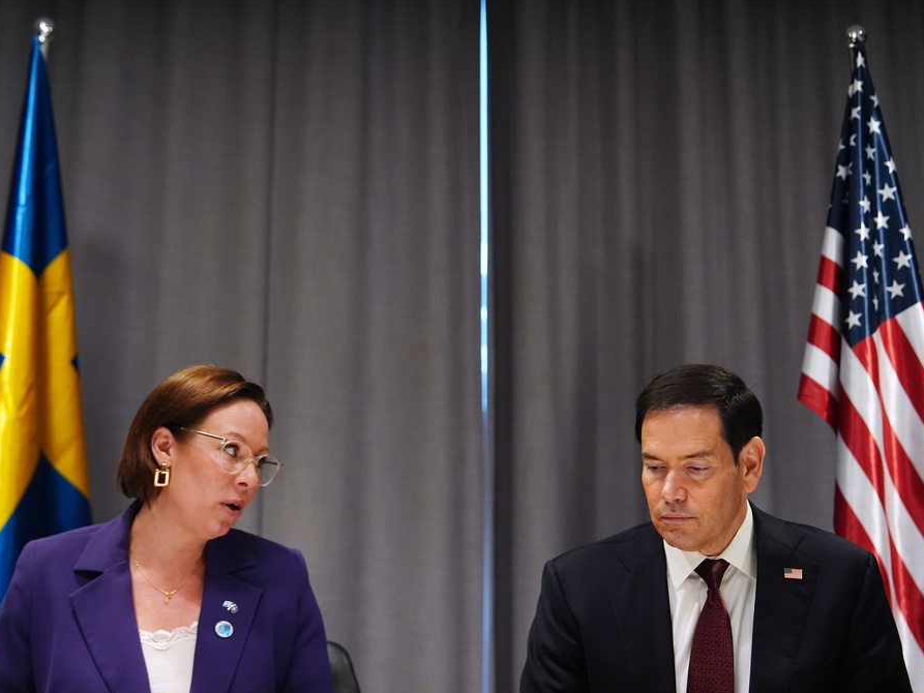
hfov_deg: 35.5
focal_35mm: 54
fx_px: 1442
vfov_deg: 27.0
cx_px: 468
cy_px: 349
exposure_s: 1/500
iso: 3200
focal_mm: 49
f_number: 2.8
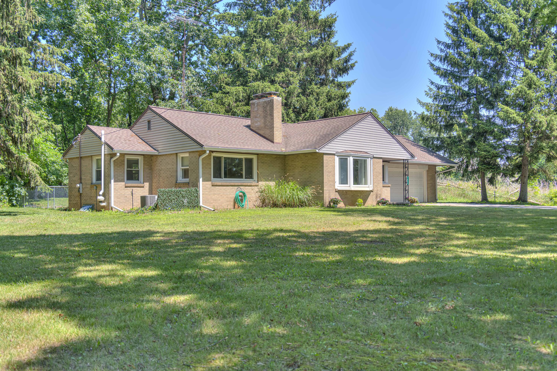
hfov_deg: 53.1
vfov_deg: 36.9
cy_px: 186
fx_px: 557
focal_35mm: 36
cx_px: 278
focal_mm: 36
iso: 100
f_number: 3.5
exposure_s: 1/500
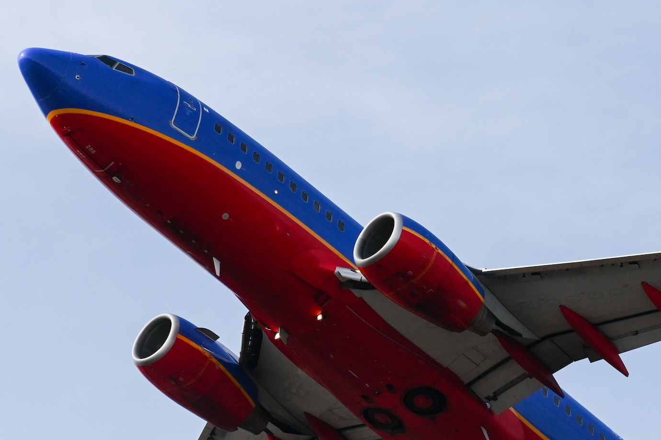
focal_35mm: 417
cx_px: 487
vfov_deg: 3.3
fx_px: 7656
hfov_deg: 4.9
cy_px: 309
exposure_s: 1/3200
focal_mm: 200
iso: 400
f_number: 8
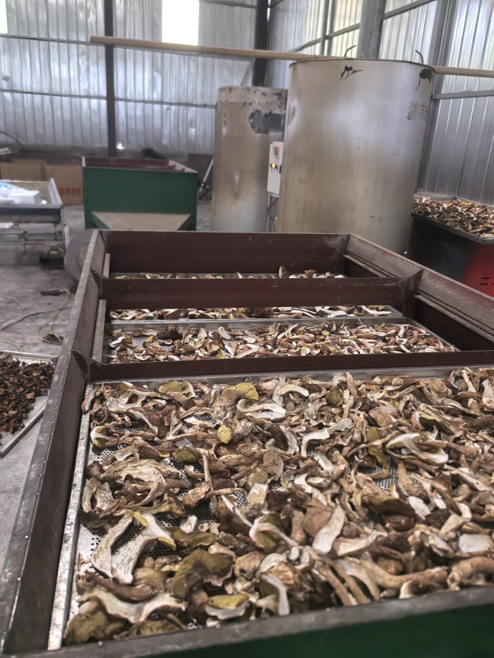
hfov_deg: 51.3
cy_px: 329
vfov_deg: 65.3
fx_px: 514
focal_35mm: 27
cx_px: 247
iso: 320
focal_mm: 5.75
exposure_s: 1/100
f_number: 1.4
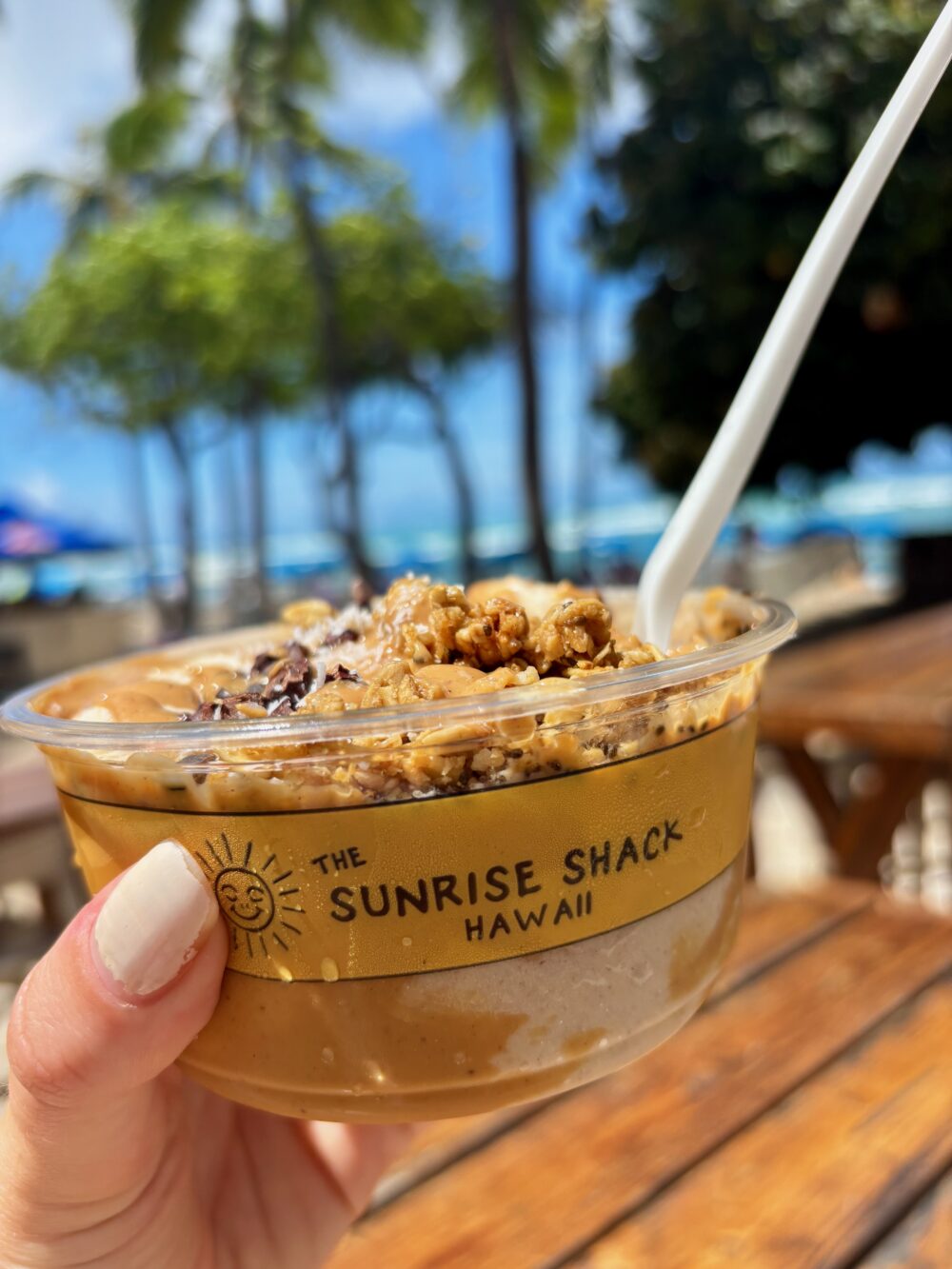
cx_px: 476
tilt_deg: -7.2
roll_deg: +4.9
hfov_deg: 53.1
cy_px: 634
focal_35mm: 26
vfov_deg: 67.3
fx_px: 953
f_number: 1.6
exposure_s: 1/2933
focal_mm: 5.96
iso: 50
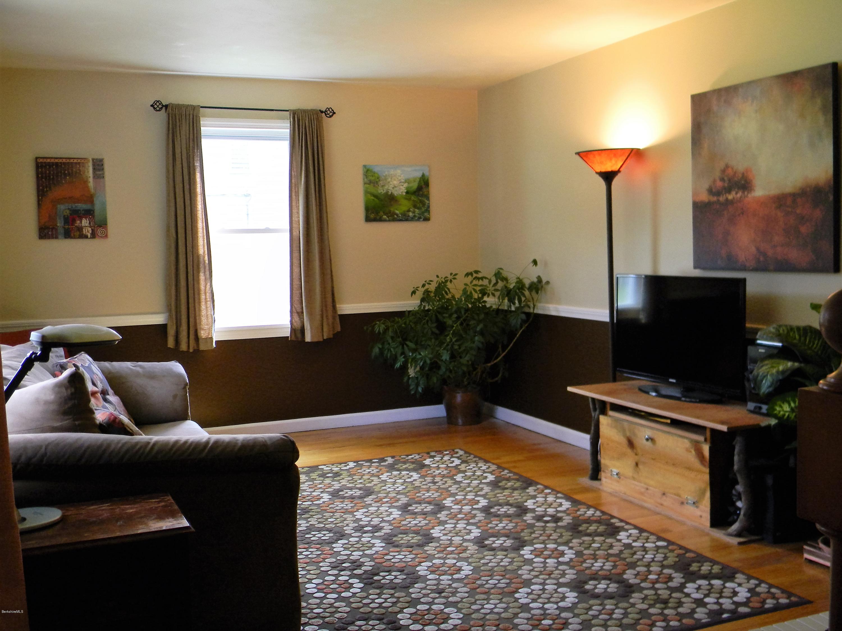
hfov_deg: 51.4
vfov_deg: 39.6
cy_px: 316
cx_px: 421
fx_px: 876
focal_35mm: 36
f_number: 3.7
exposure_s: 1/30
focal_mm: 6.4
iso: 221
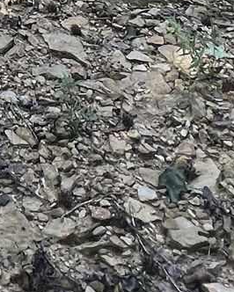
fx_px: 761
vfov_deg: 14.7
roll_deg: -0.9
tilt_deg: -0.4
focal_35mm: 88
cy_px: -392
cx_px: -270
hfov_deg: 14.0
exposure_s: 1/99
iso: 32
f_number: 1.8
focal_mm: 1.57
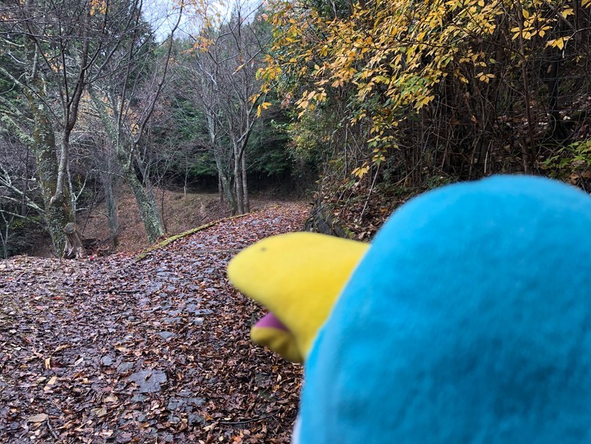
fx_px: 478
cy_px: 222
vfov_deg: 49.7
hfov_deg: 63.4
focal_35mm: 28
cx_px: 296
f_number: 1.8
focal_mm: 3.99
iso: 40
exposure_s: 1/120
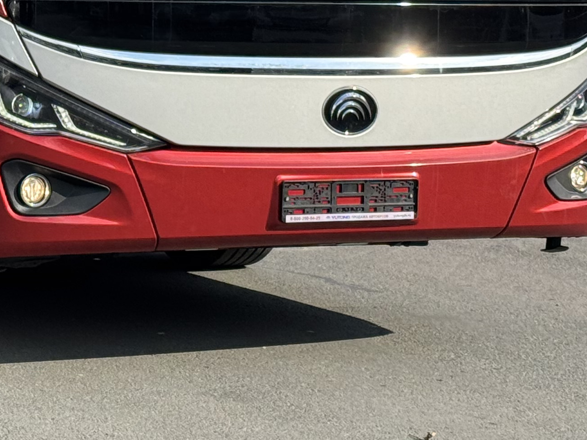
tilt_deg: +2.1
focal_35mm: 149
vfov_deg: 9.8
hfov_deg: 13.0
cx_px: -30
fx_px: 2526
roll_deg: -0.8
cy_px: -128
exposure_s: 1/3096
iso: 64
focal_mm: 6.76
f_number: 1.78
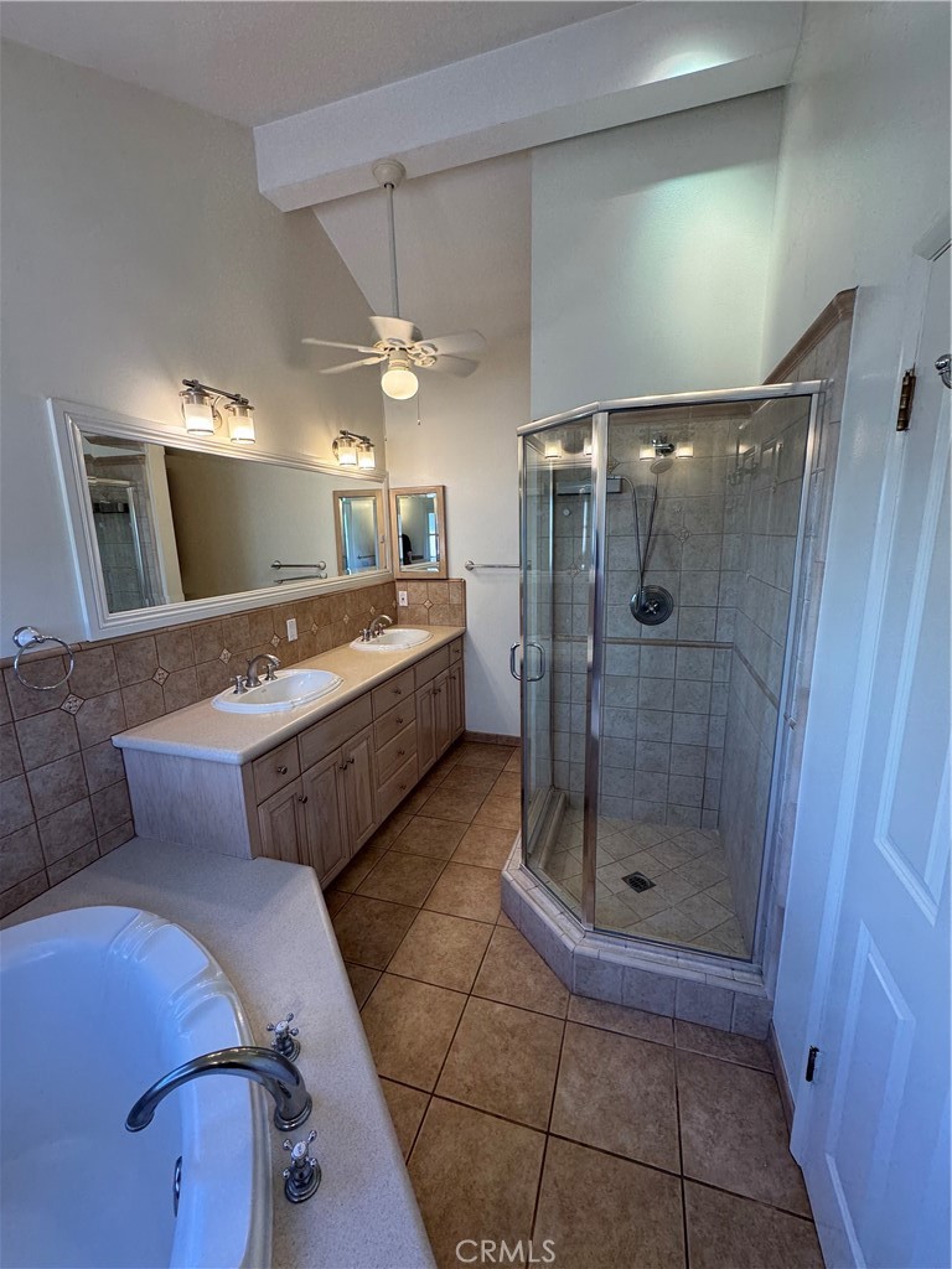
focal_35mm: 14
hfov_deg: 85.7
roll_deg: +0.8
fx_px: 513
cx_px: 476
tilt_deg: -10.8
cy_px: 634
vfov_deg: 102.1
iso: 80
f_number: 2.2
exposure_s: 1/120
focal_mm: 2.22
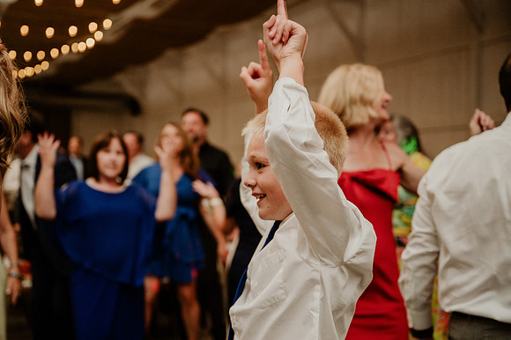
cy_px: 183
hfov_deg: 40.8
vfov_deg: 27.8
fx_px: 687
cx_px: 236
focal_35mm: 48
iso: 125
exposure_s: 1/200
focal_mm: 45
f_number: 2.8
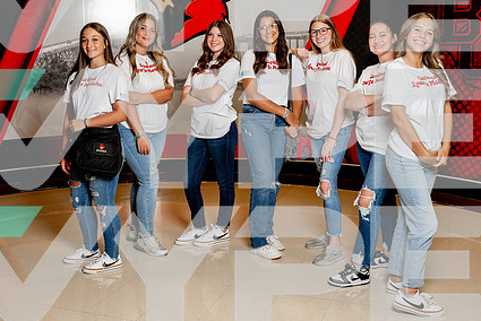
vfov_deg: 29.8
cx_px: 216
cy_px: 129
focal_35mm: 45
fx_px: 602
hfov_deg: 43.5
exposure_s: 1/250
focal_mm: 33
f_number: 8
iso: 1000
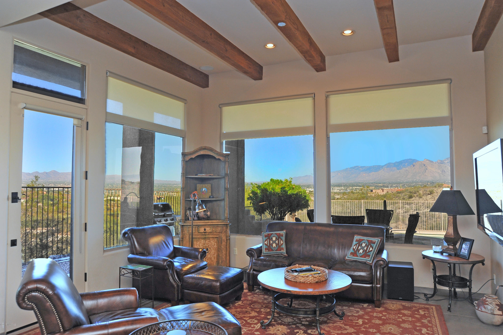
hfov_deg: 73.8
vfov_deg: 53.1
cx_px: 252
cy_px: 168
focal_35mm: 24
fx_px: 335
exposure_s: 1/40
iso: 640
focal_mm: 24
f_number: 9
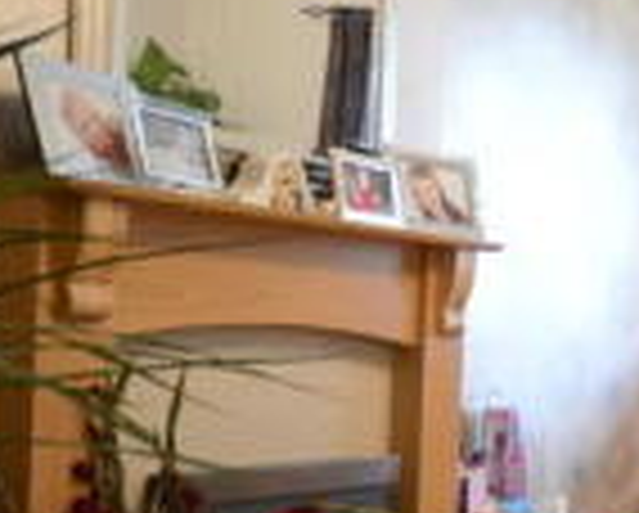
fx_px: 1231
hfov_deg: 23.7
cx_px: 938
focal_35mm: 65
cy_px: 371
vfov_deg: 23.4
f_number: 4
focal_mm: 10
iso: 1400
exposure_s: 1/30
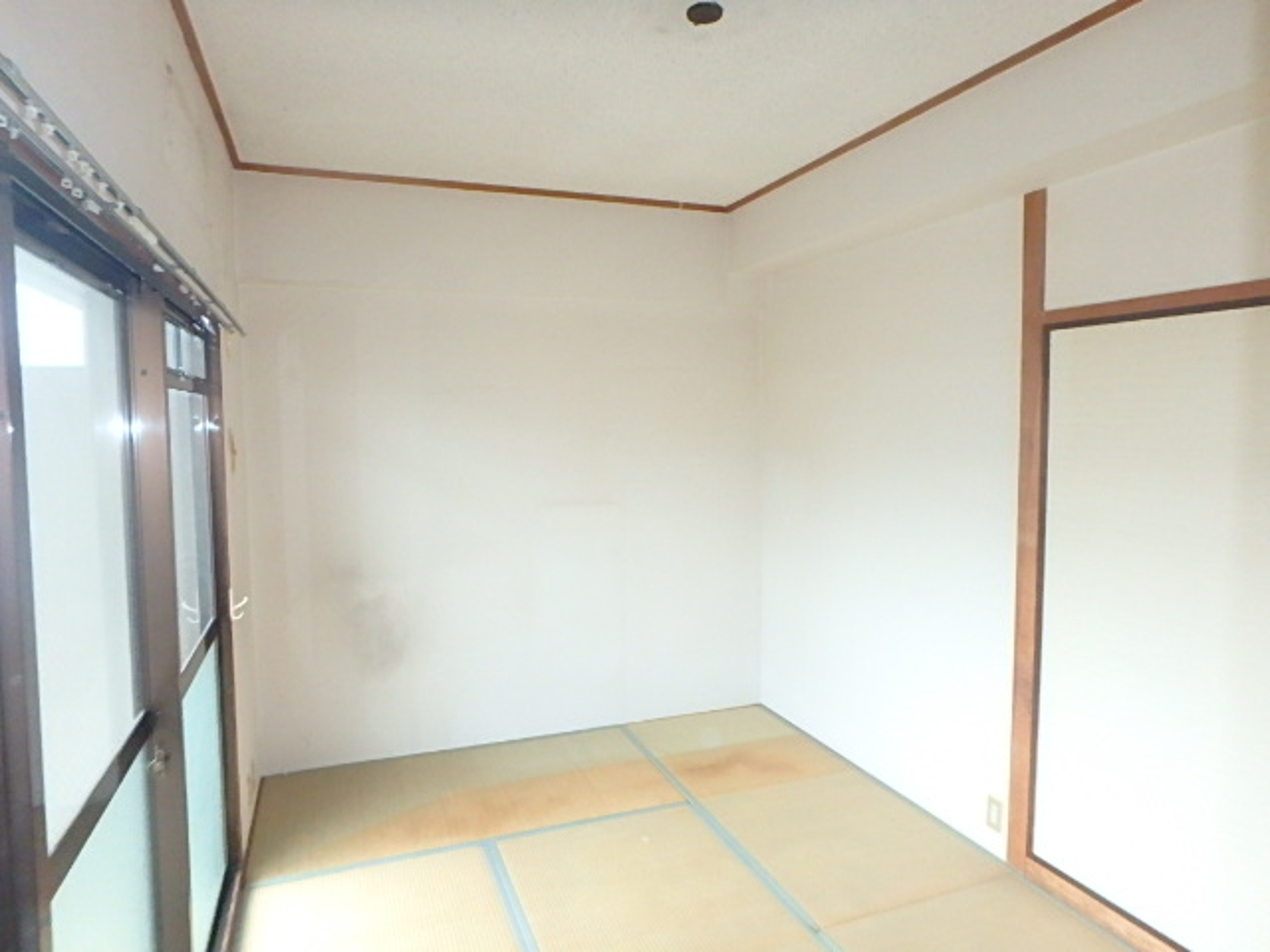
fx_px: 770
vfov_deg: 63.4
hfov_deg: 79.0
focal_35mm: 21
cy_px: 476
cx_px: 635
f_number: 3.5
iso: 800
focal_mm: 3.7
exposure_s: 1/200
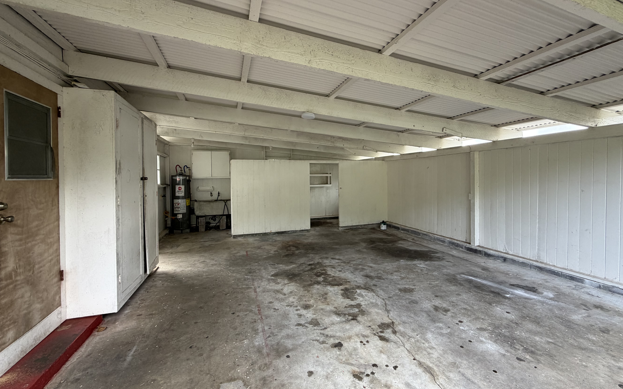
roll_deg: +1.4
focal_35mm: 16
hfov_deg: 97.8
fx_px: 272
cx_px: 324
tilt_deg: -0.4
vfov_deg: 71.2
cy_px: 180
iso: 100
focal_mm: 2.22
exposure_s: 1/121
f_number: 2.2
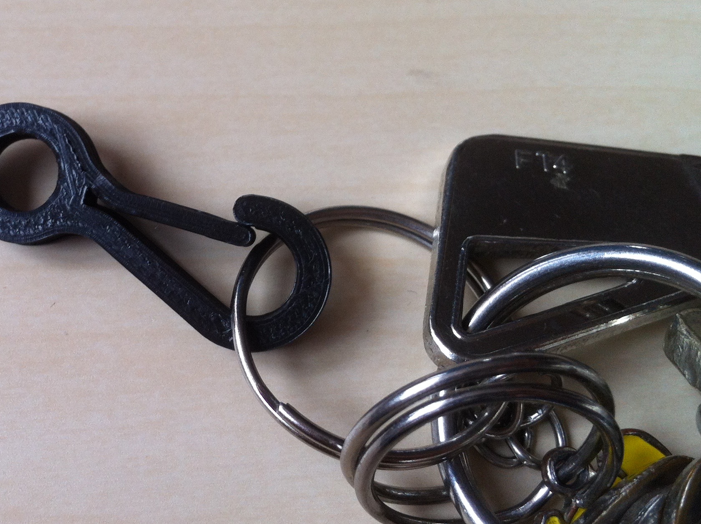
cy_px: 230
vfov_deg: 26.9
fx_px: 1092
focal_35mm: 54
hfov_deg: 34.9
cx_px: 187
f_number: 2.8
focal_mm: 3.85
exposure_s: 1/20
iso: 80
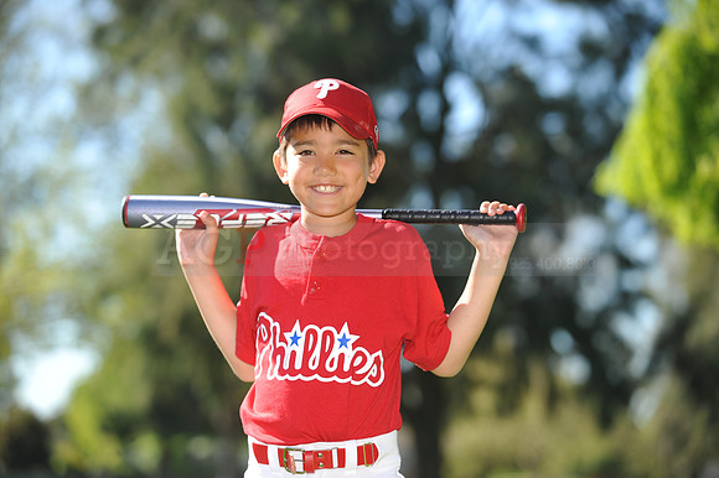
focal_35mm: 120
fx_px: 2395
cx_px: 360
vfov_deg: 11.4
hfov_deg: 17.1
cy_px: 239
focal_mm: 120
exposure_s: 1/800
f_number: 4
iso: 200
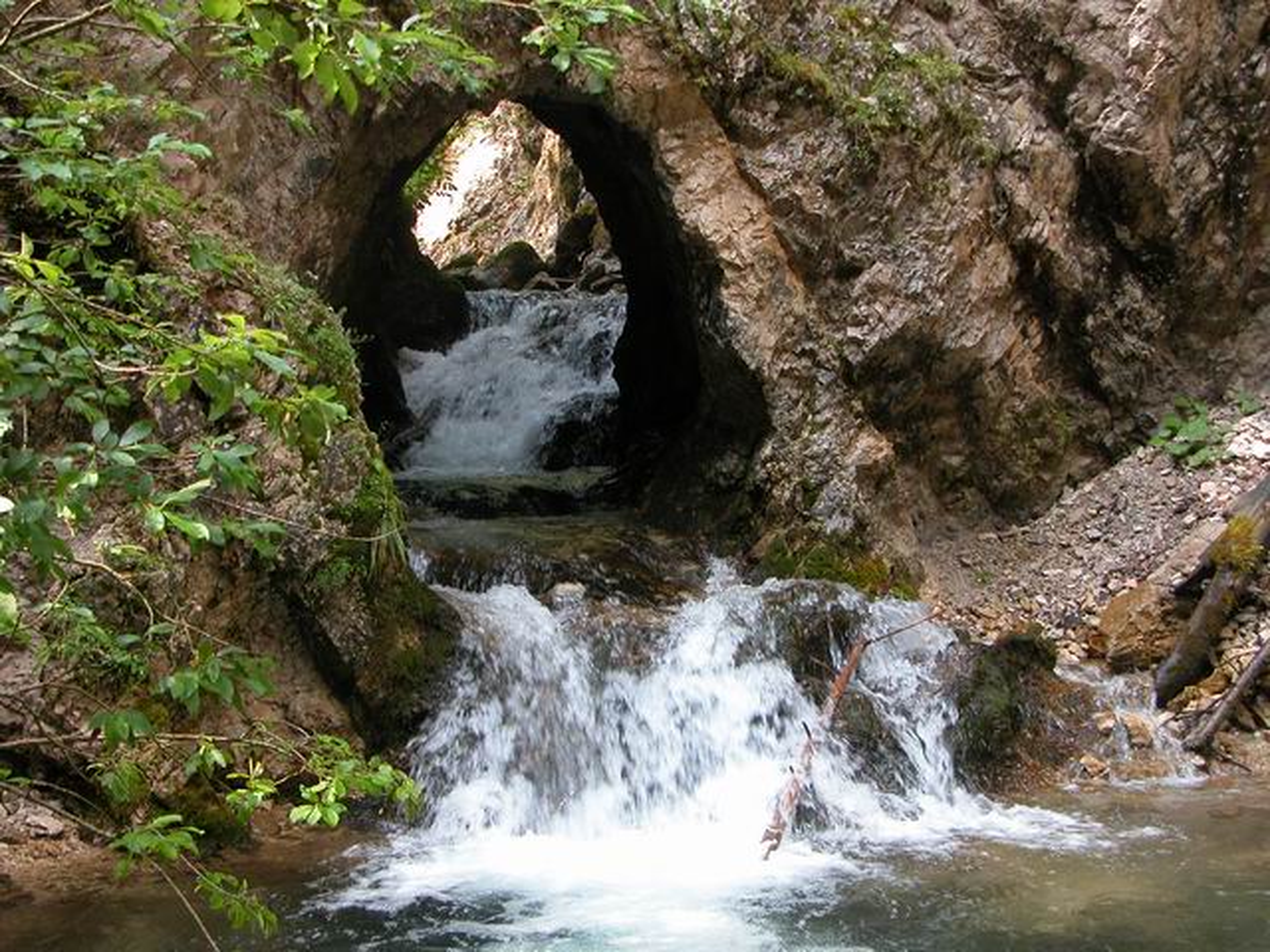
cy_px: 476
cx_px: 635
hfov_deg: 35.5
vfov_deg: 27.0
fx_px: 1981
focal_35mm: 54
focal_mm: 13.7
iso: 100
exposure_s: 1/86.1
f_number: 3.5
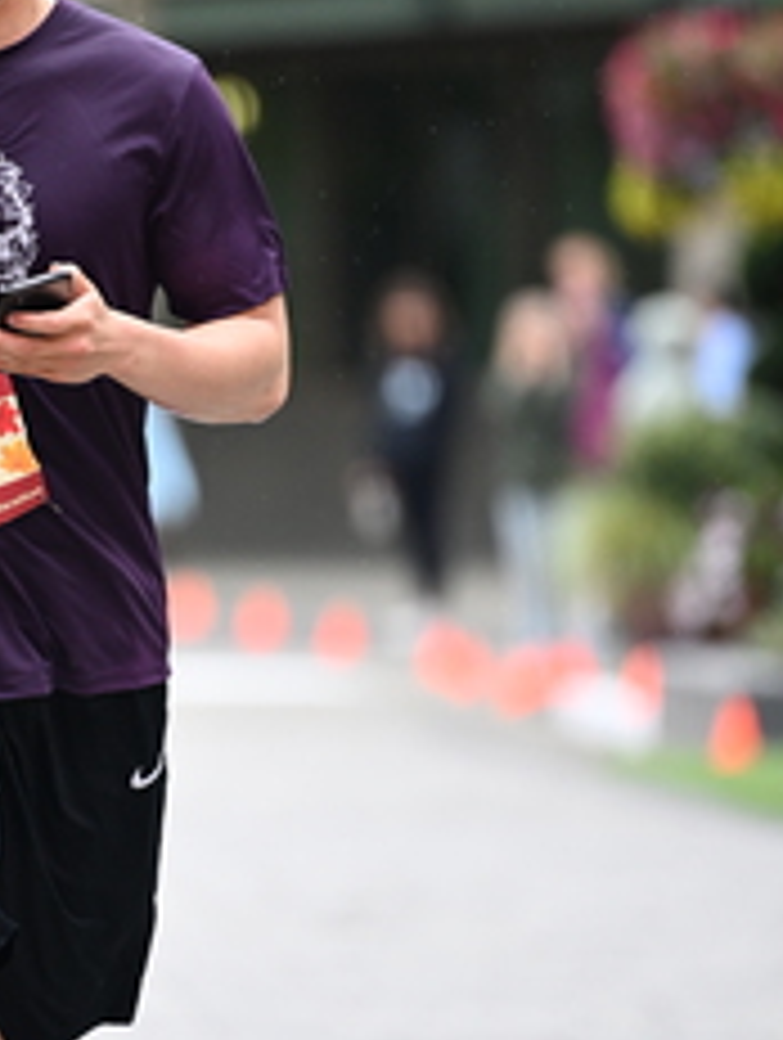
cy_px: 527
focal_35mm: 457
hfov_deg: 3.3
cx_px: 20
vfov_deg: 4.3
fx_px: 13745
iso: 1250
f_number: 2.8
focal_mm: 200
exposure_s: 1/1600
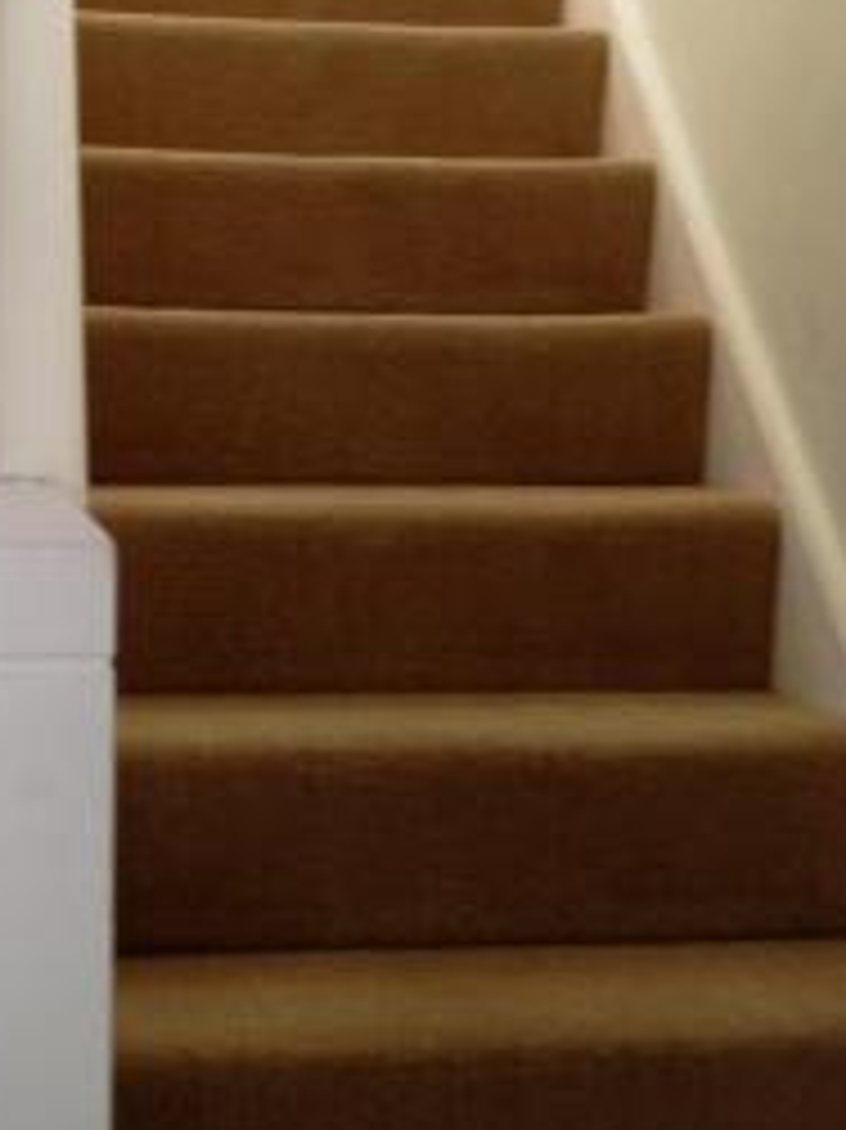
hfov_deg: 23.8
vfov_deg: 31.6
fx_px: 1989
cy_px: 484
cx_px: 243
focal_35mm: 61
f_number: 2.4
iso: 80
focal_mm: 4.28
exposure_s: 1/20
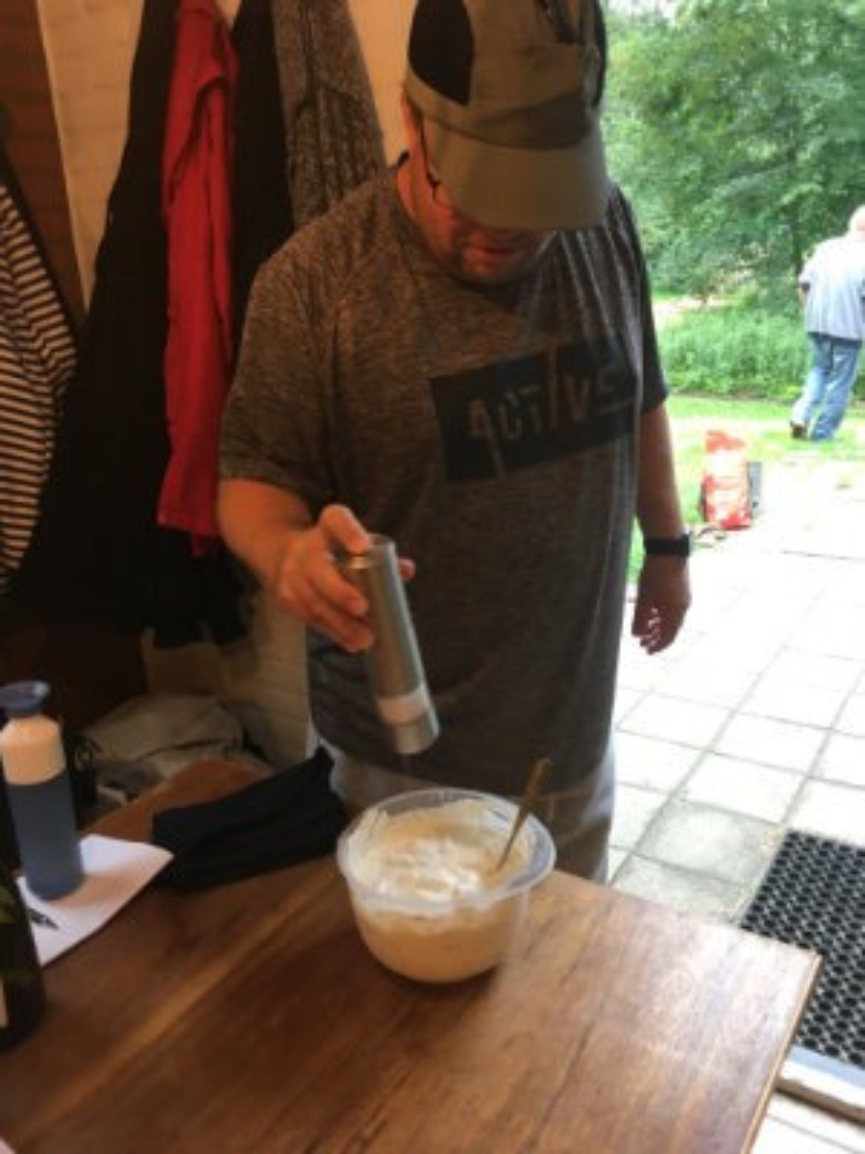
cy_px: 577
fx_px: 966
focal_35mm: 29
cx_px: 432
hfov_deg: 48.2
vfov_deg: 61.7
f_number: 2.2
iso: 80
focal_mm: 4.2
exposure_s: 1/33
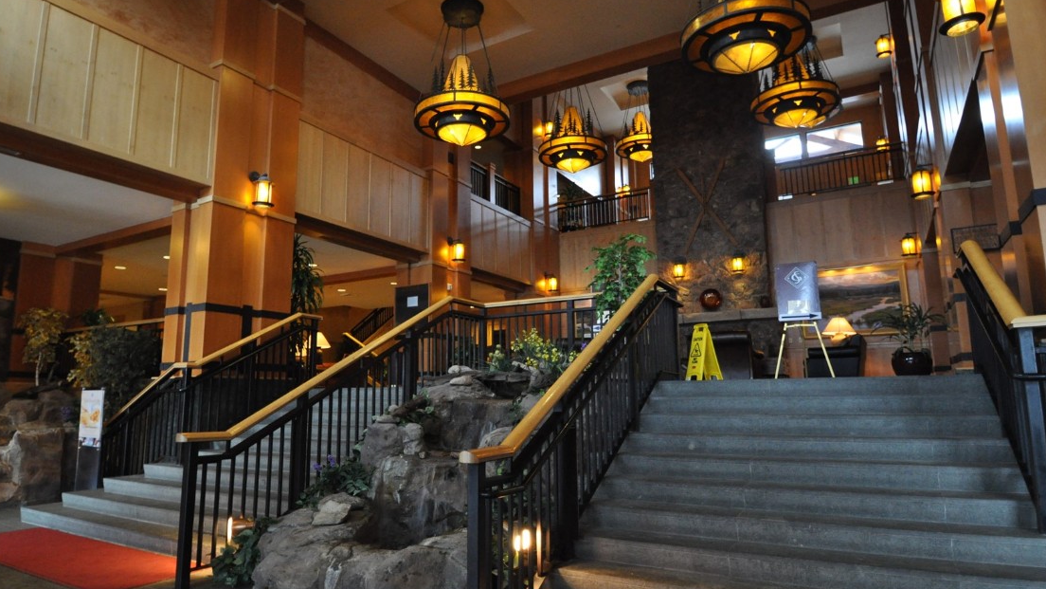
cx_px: 509
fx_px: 638
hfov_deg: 78.7
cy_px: 308
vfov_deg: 49.5
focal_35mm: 23
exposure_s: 1/25
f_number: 4
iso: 1600
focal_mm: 14
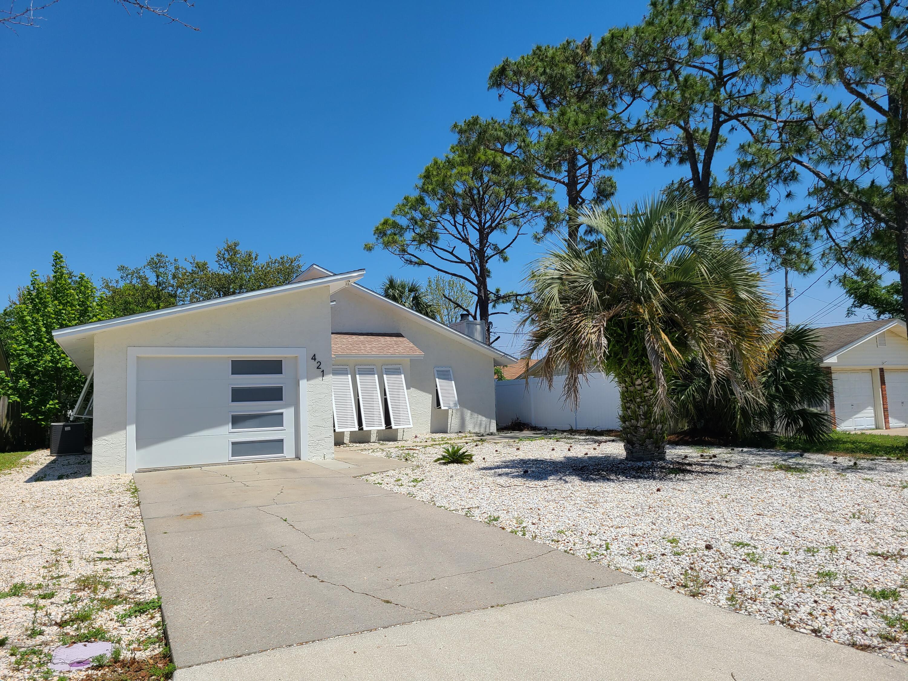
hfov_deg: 67.3
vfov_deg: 53.1
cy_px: 340
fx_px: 682
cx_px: 454
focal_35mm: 26
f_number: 1.8
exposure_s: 1/3697
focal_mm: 5.4
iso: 40
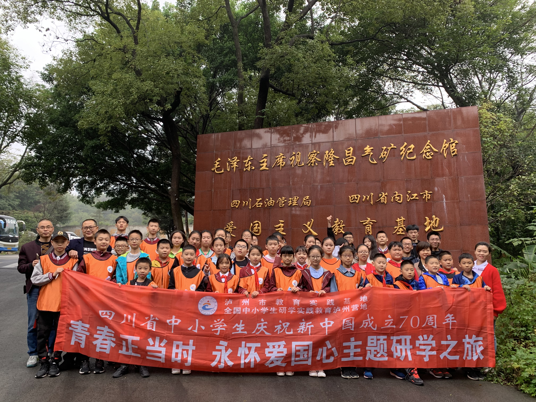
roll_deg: -0.1
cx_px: 268
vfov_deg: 53.1
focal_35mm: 26
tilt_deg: +9.8
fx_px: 403
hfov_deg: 67.3
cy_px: 201
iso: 32
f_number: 1.8
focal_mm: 4.25
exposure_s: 1/122
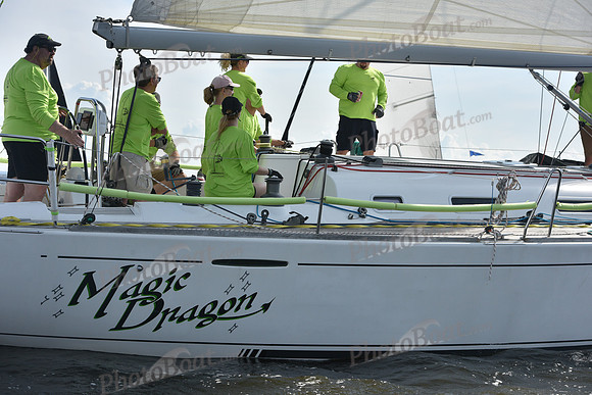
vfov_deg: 19.5
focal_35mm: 70
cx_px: 296
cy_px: 198
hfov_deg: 28.8
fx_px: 1151
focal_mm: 70
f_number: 8
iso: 320
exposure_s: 1/1250
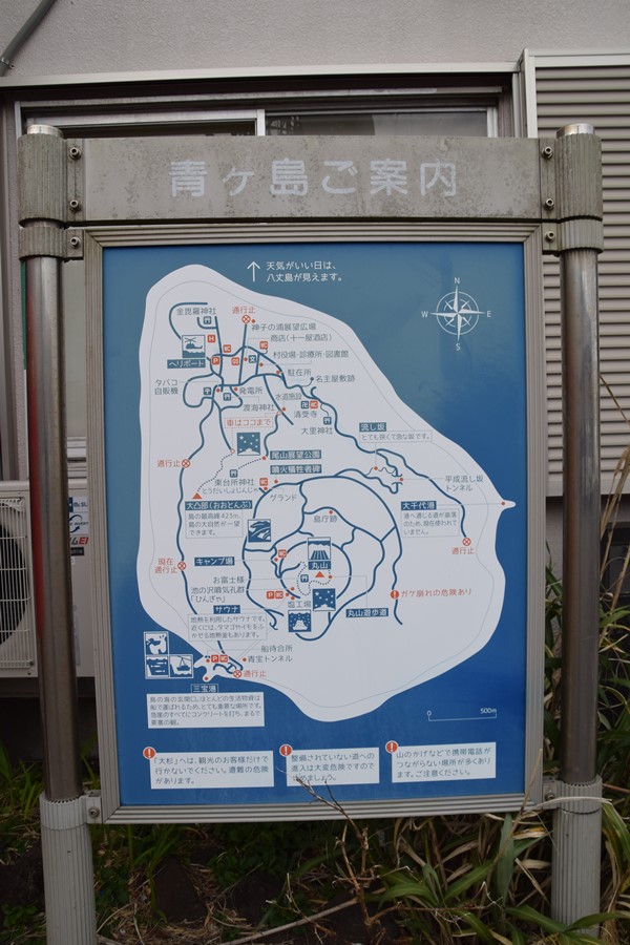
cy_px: 472
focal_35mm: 28
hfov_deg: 45.7
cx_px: 315
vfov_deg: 64.6
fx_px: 748
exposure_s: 1/250
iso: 220
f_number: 8
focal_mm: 19
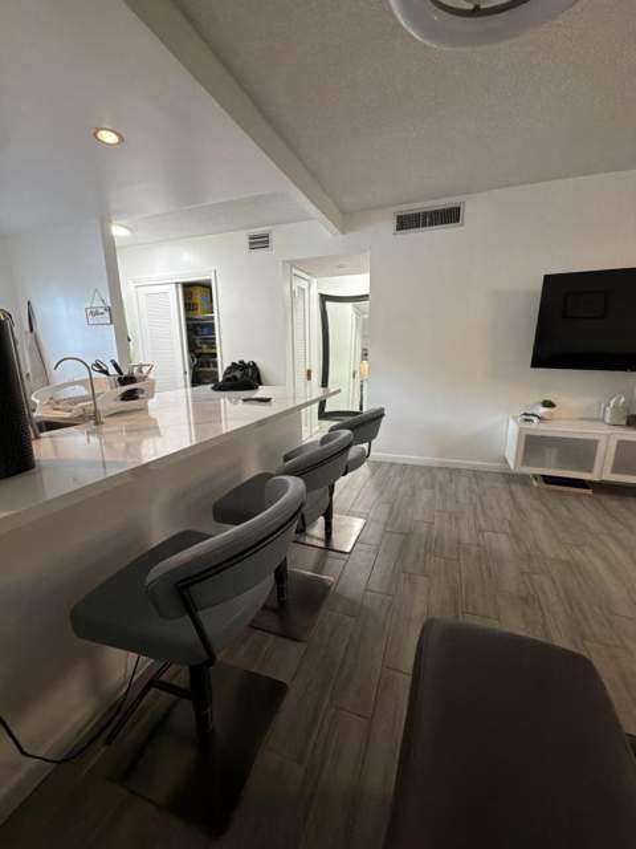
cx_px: 318
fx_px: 343
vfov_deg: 102.1
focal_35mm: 14
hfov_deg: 85.7
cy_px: 424
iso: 500
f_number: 2.2
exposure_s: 1/60
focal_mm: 2.22
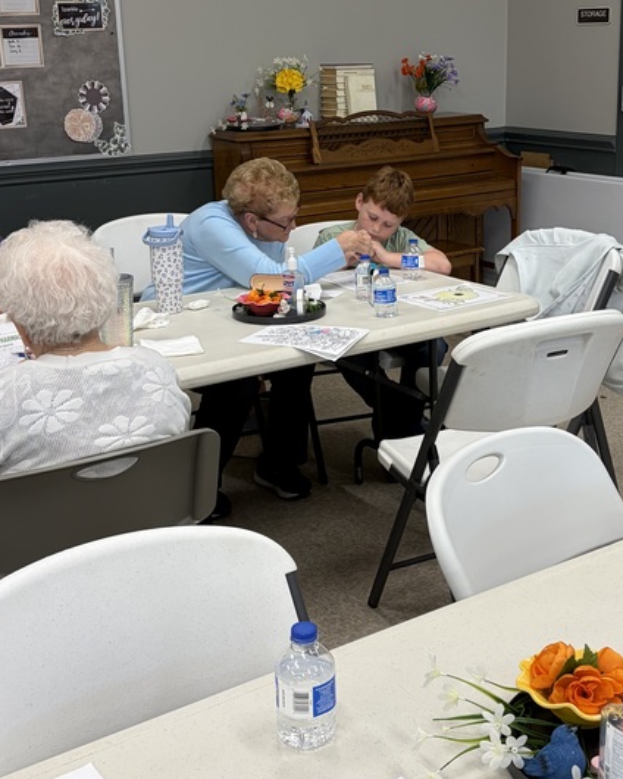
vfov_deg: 37.9
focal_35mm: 49
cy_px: 319
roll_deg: +1.8
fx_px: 1129
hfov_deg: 30.7
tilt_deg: -14.7
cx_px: 386
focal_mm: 5.96
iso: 80
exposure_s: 1/122
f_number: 1.6
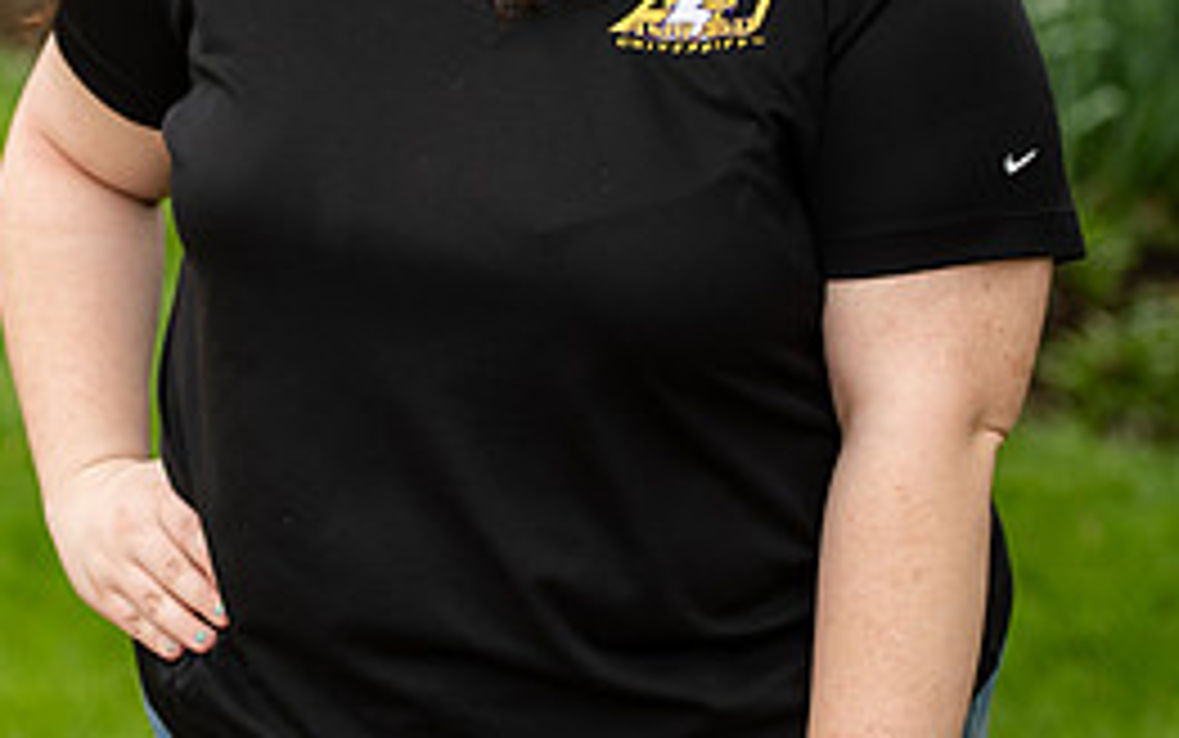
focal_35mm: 194
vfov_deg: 6.7
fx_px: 6236
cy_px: -47
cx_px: 328
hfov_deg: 10.8
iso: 200
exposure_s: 1/200
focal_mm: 86
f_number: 3.5
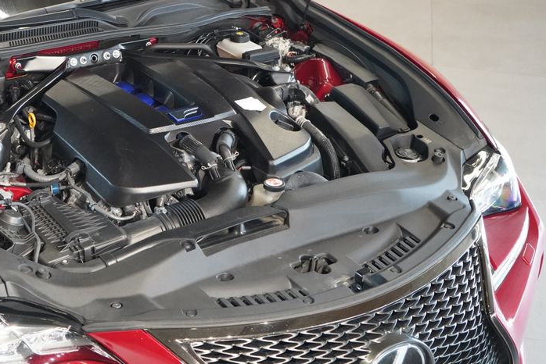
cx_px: 146
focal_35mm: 66
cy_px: 118
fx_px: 1001
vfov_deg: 20.6
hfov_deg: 30.1
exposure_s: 1/160
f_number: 4.5
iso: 12800
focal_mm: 45
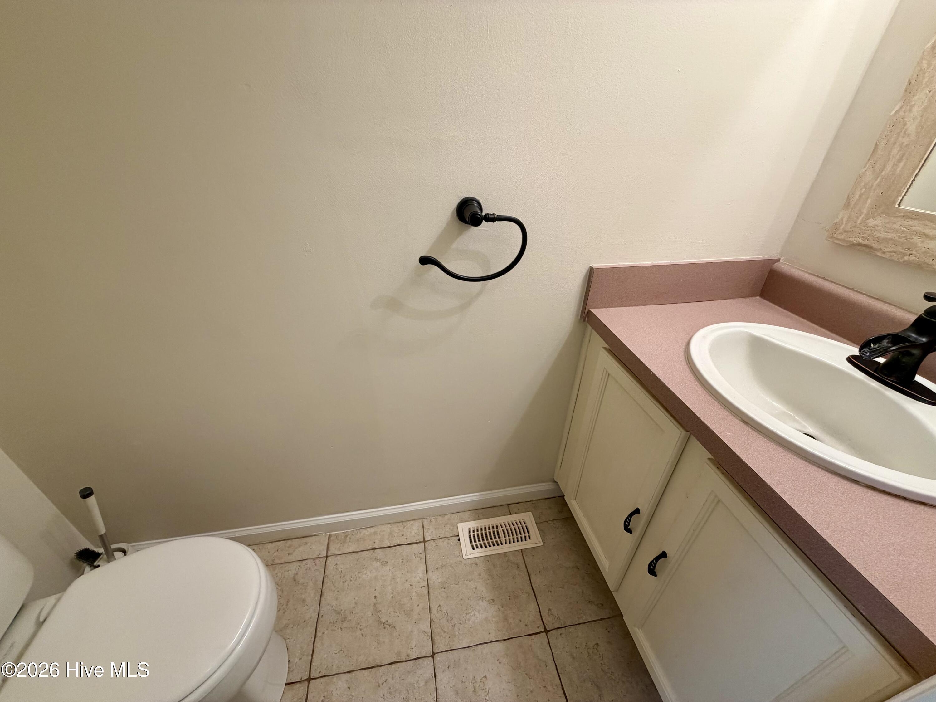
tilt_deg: -33.4
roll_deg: -0.4
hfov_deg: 102.1
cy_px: 351
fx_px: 379
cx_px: 468
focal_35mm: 14
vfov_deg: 85.7
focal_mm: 2.22
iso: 200
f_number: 2.2
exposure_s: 1/120
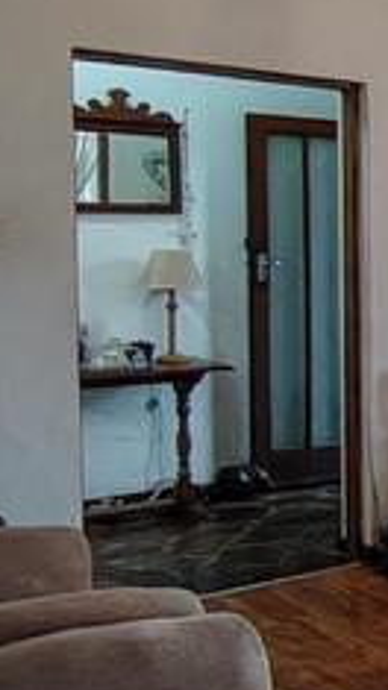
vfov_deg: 33.3
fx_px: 1154
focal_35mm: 63
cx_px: 820
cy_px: 344
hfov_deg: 14.9
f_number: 2.2
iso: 359
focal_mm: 1.42
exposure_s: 1/20
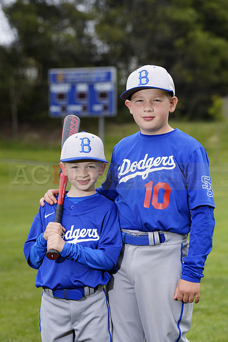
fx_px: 1367
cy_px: 171
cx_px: 114
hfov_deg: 9.5
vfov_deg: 14.2
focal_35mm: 144
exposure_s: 1/250
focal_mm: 144
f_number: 6.3
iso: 100
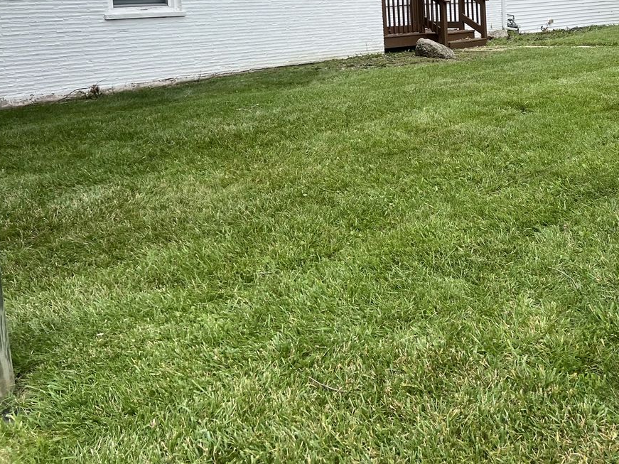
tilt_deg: -11.5
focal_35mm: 43
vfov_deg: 32.5
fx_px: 769
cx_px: 473
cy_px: 81
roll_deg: +0.1
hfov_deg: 42.4
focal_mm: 5.7
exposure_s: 1/2299
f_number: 1.5
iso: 50
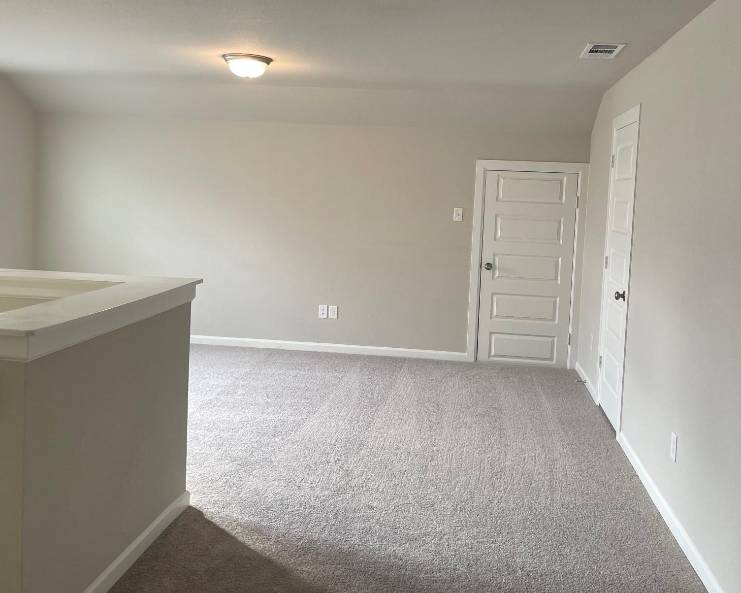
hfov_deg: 52.8
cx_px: 388
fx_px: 746
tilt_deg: -3.6
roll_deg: -2.6
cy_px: 245
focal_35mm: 34
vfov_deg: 43.2
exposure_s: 1/60
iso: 64
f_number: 1.6
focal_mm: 5.1
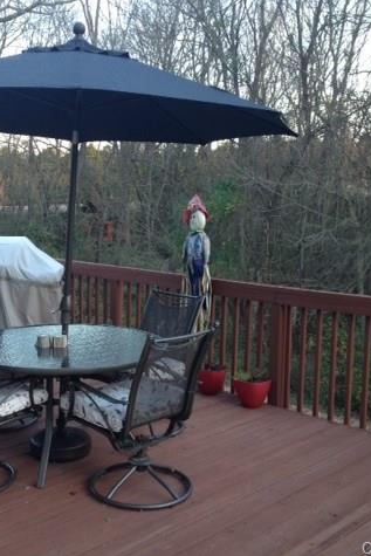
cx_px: 122
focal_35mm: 49
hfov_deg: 27.4
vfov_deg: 40.3
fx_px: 757
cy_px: 279
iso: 50
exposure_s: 1/30
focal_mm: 4.28
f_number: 2.4
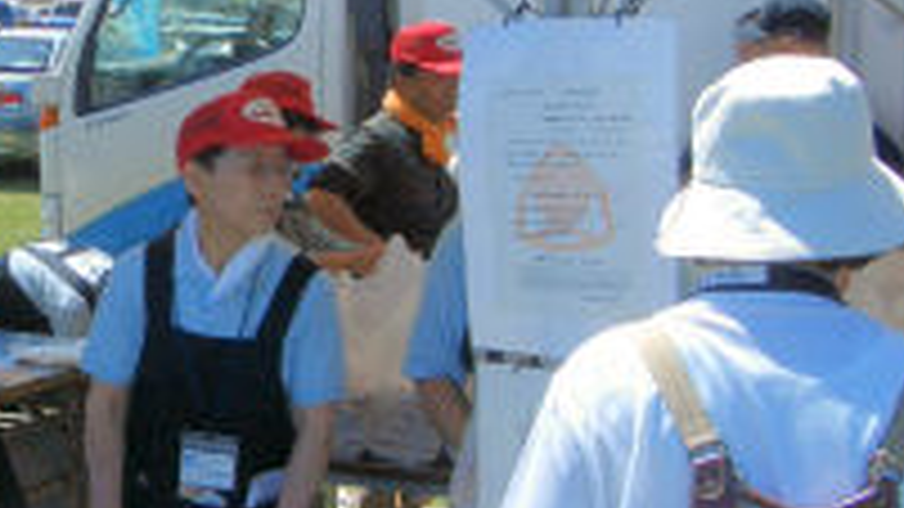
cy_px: 187
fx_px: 1917
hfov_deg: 25.7
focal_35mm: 80
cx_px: 90
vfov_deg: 15.1
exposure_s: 1/640
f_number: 4.3
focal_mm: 5.8
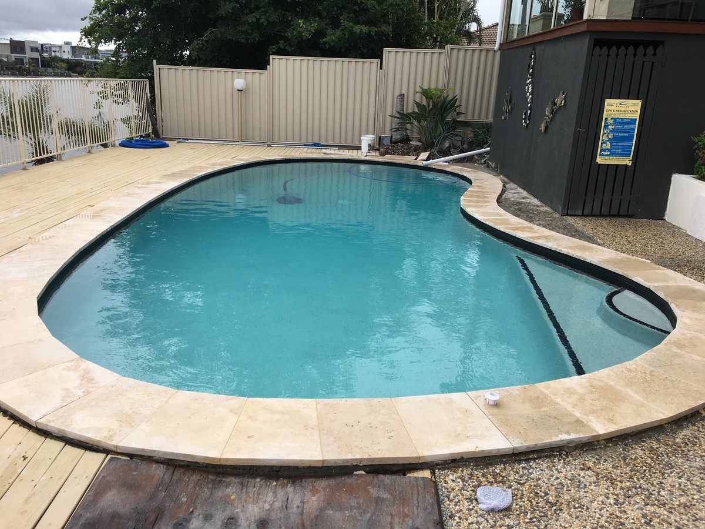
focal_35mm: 29
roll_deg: -2.7
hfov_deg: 61.7
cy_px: 264
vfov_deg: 48.2
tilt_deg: -18.6
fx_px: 591
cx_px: 352
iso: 25
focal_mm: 4.15
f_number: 2.2
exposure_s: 1/1099
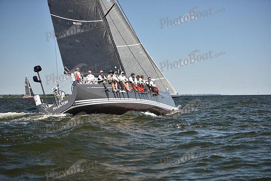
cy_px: 90
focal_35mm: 70
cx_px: 136
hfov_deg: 28.8
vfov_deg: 19.5
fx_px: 527
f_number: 2.8
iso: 250
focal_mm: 70
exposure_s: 1/1600
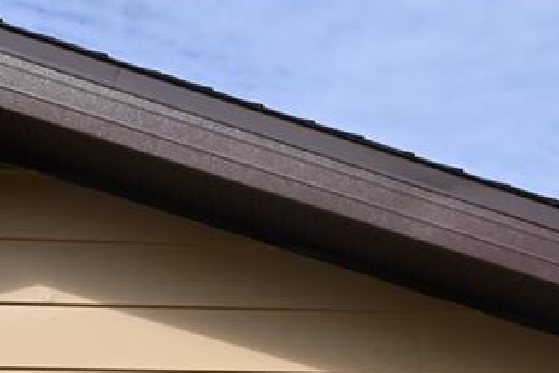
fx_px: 2050
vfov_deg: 9.3
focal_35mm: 132
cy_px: 893
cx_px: 648
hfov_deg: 15.1
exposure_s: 1/200
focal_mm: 18
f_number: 11
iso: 100
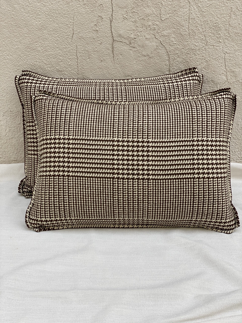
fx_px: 485
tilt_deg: -22.8
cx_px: 121
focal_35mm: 52
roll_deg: -0.3
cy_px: 162
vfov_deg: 36.8
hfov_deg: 28.0
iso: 20
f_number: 2
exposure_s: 1/232
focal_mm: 6
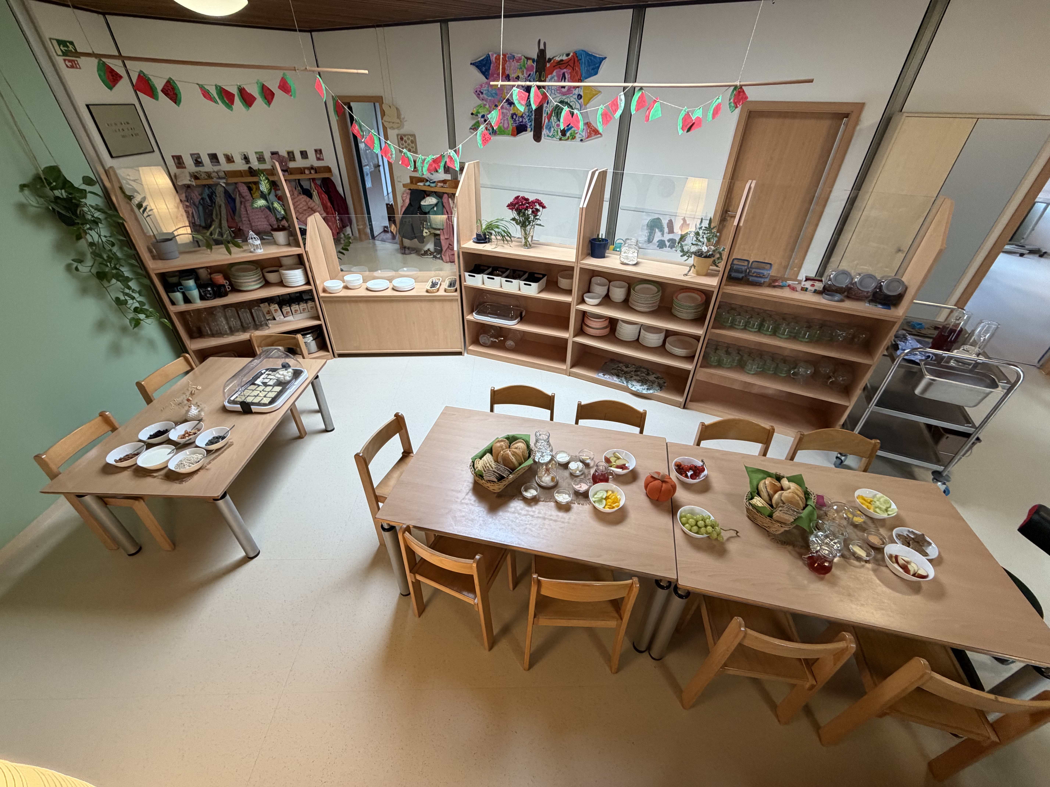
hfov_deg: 102.1
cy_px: 394
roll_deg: -1.3
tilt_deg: -35.5
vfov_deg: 85.7
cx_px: 525
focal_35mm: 14
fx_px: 425
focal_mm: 2.22
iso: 250
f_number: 2.2
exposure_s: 1/50
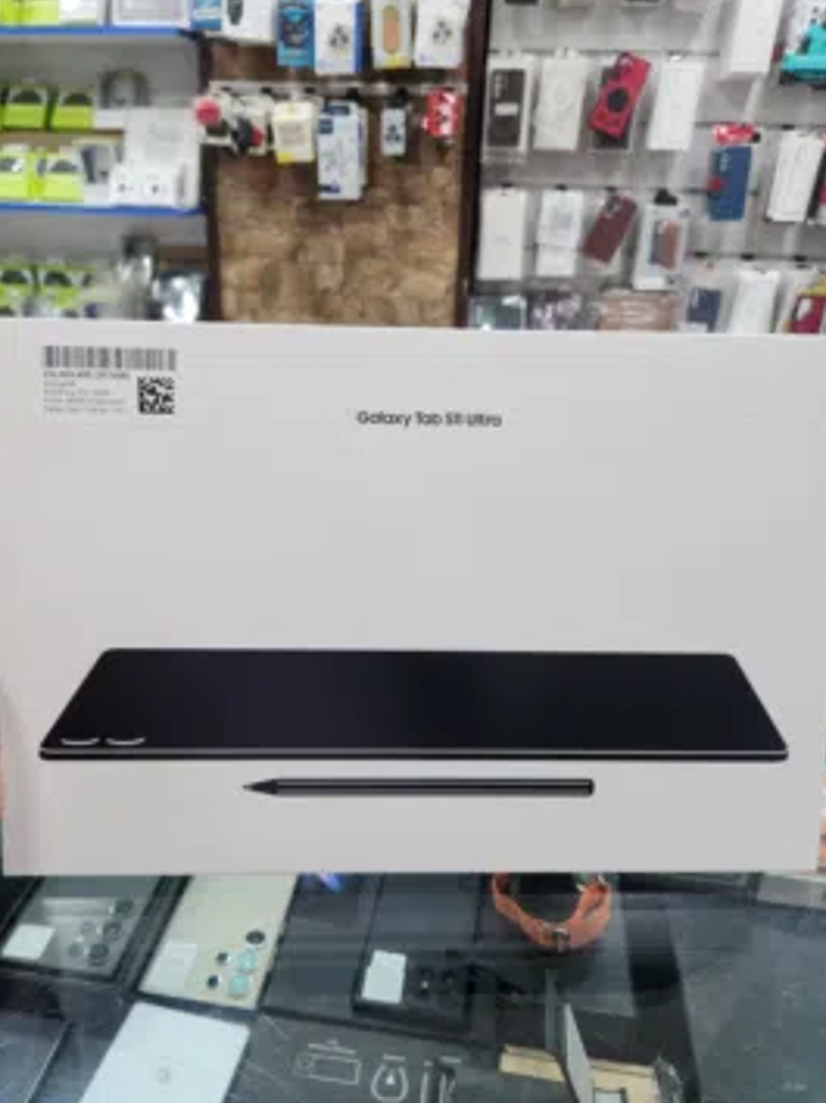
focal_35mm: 26
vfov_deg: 67.3
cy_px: 545
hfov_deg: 53.0
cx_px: 390
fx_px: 828
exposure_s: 1/180
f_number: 1.8
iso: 80
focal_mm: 5.4
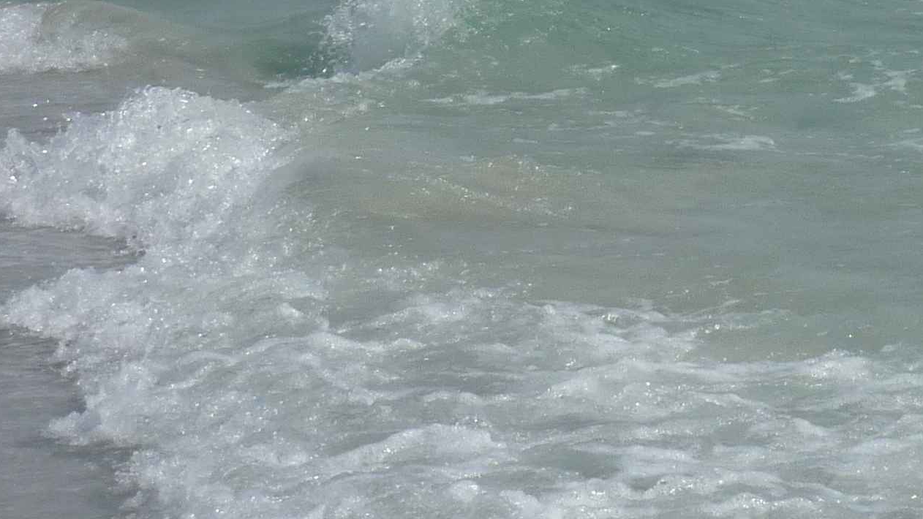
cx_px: 1319
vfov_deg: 5.7
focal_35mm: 211
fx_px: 5164
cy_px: -440
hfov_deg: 9.9
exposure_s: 1/800
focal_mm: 11
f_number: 5.6
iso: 80
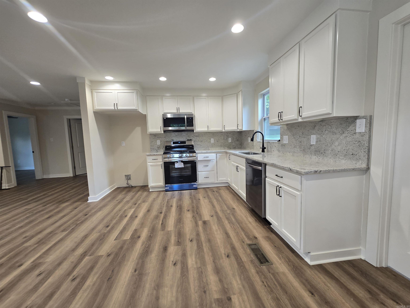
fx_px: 154
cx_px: 205
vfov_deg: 89.9
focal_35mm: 13
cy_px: 154
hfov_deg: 106.2
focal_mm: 2.2
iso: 125
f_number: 2.2
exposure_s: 1/60
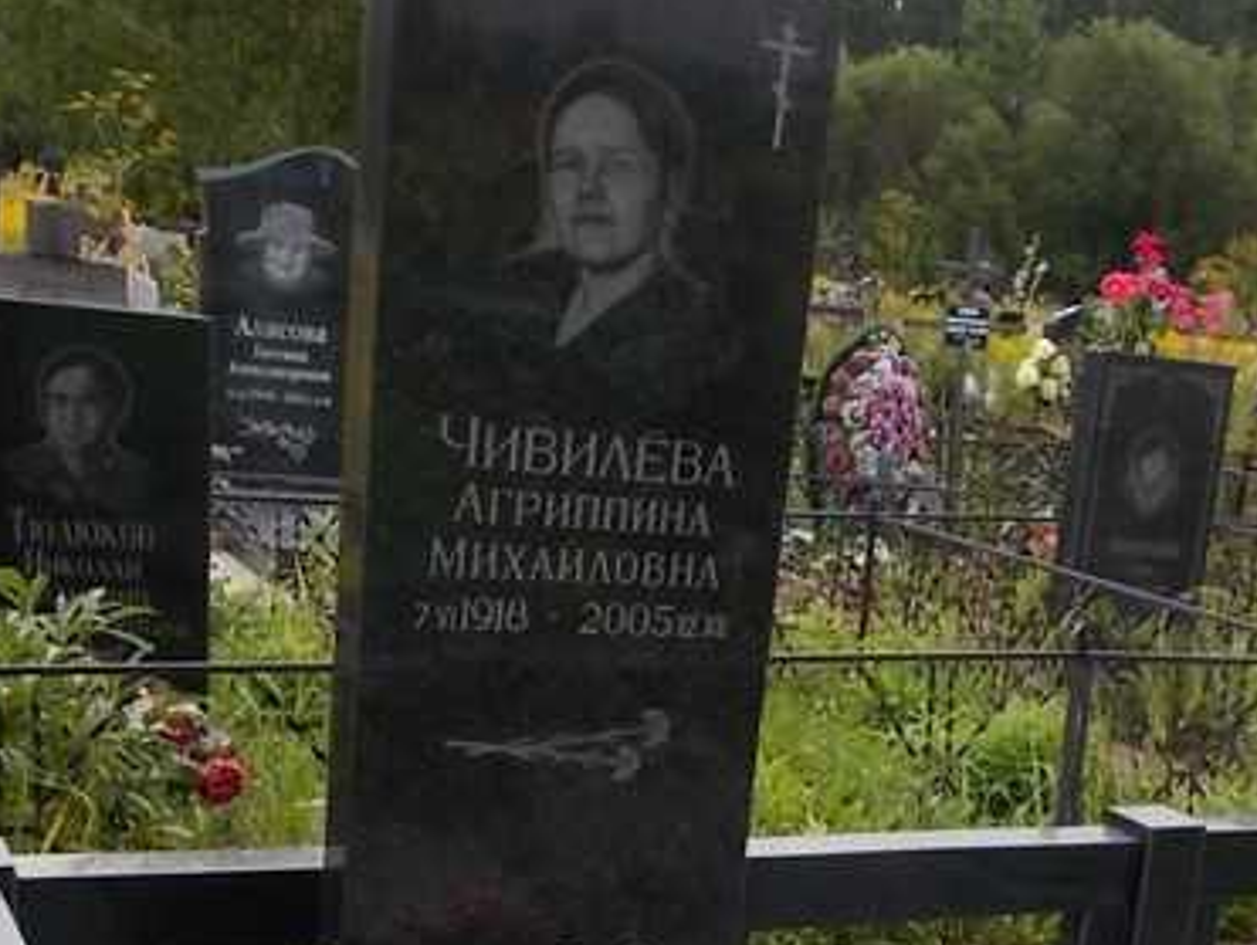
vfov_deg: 24.9
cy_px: 945
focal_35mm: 56
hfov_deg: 33.7
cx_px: 935
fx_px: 2035
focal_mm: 4.6
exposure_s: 1/500
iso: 80
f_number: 3.2
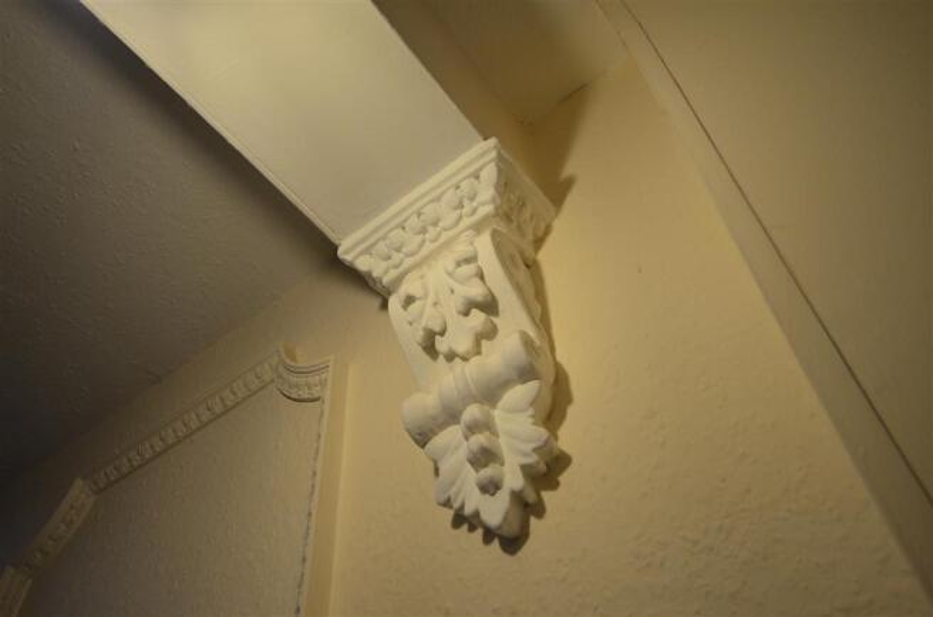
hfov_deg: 62.0
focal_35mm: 30
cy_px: 308
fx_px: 776
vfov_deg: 43.4
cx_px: 466
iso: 800
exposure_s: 1/50
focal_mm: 20
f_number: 5.6
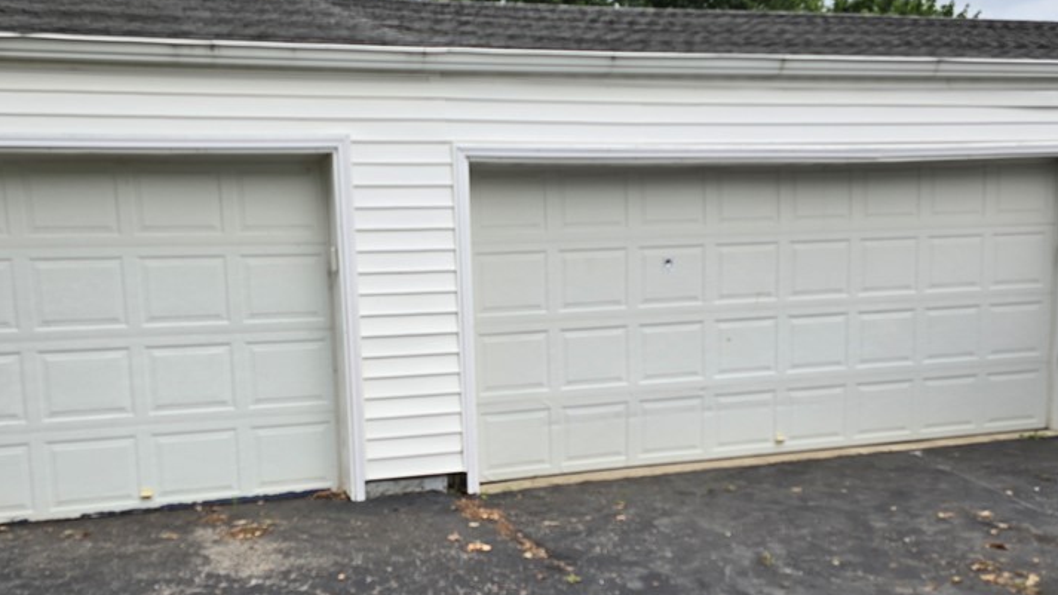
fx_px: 1010
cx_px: 421
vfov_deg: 32.5
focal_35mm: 36
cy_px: 405
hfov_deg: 54.9
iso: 12
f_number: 1.7
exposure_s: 1/196
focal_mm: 6.3
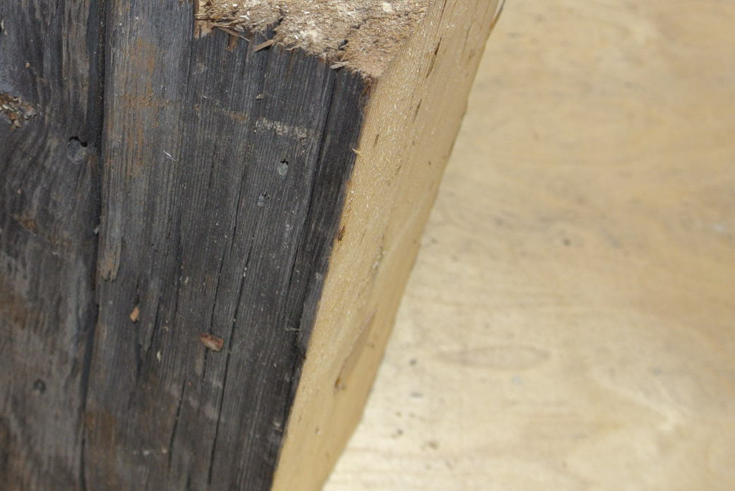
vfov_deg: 20.6
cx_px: 172
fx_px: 1349
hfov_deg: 29.9
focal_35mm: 66
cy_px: 168
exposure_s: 1/60
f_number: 4
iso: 250
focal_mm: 13.1
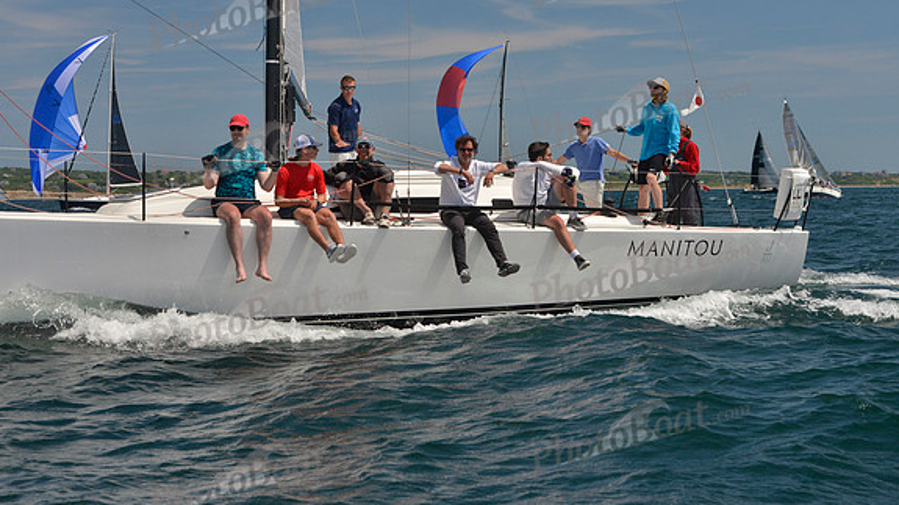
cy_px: 213
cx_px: 450
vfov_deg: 16.3
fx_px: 1763
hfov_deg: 28.6
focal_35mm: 74
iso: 400
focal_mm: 70
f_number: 8
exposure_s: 1/800
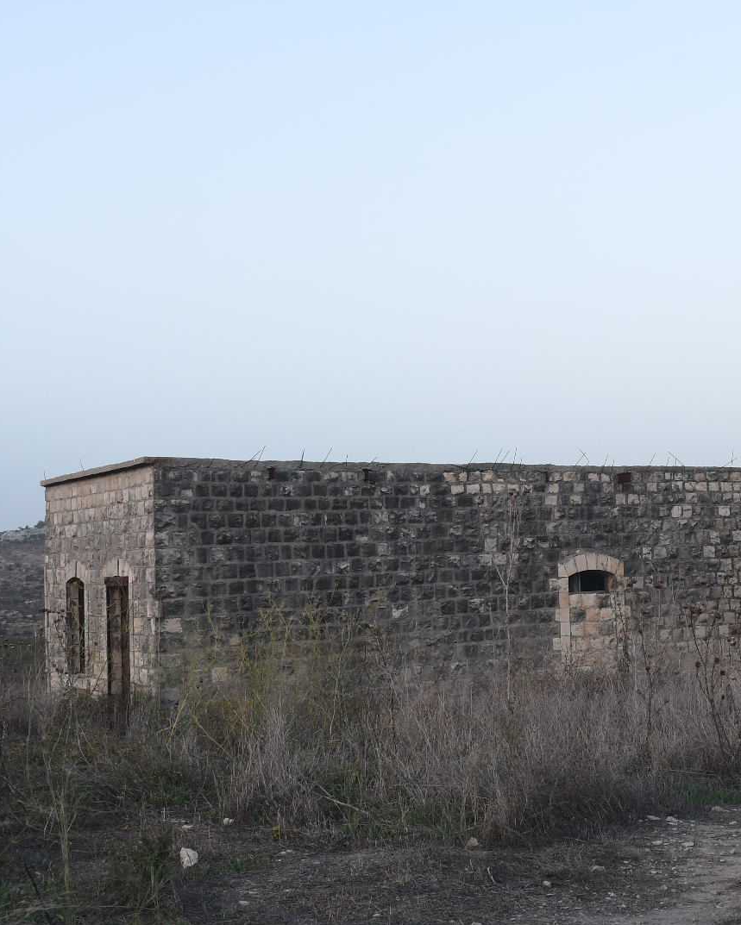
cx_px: 556
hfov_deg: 29.2
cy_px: 463
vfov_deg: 36.6
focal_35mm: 51
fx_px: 1397
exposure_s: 1/160
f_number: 5.6
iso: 500
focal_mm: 18
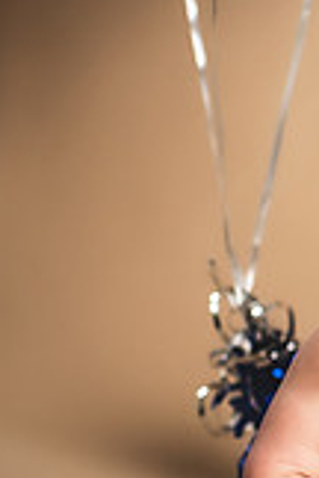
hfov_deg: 6.0
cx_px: 889
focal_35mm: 216
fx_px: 2871
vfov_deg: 9.5
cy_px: 359
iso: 200
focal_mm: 50
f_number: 2.8
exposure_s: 1/125
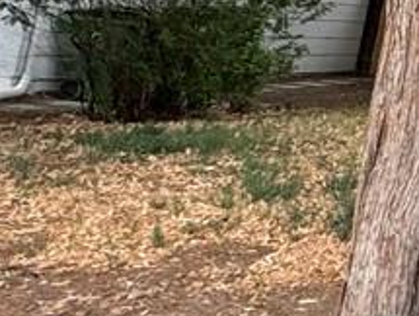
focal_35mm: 104
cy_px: -109
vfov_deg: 13.7
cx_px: 1074
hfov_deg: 13.0
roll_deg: -6.1
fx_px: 1261
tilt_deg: +7.8
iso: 50
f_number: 2.2
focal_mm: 2.22
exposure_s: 1/99
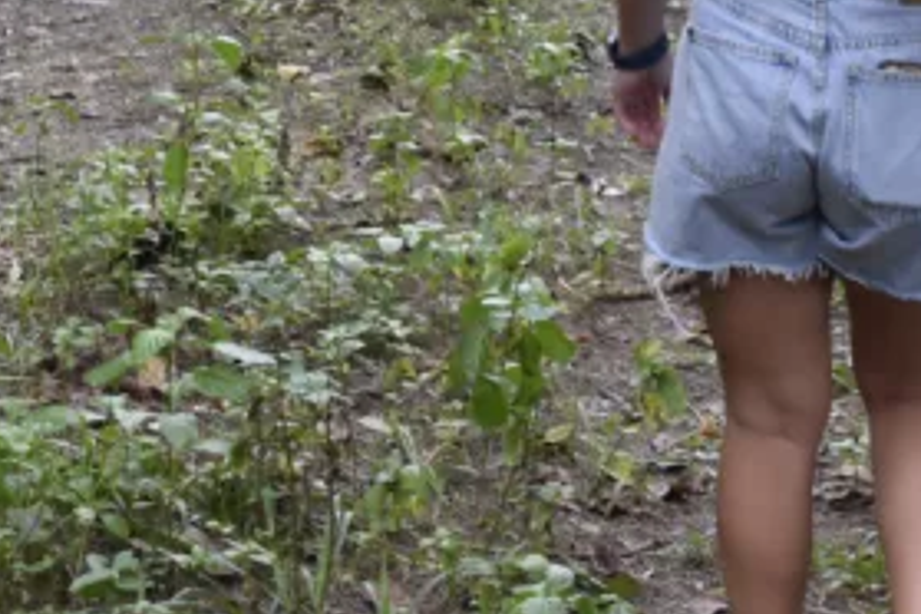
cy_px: -494
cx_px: 304
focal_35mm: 99
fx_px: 2533
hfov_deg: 20.5
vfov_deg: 12.6
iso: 800
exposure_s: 1/125
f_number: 5.6
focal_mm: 18
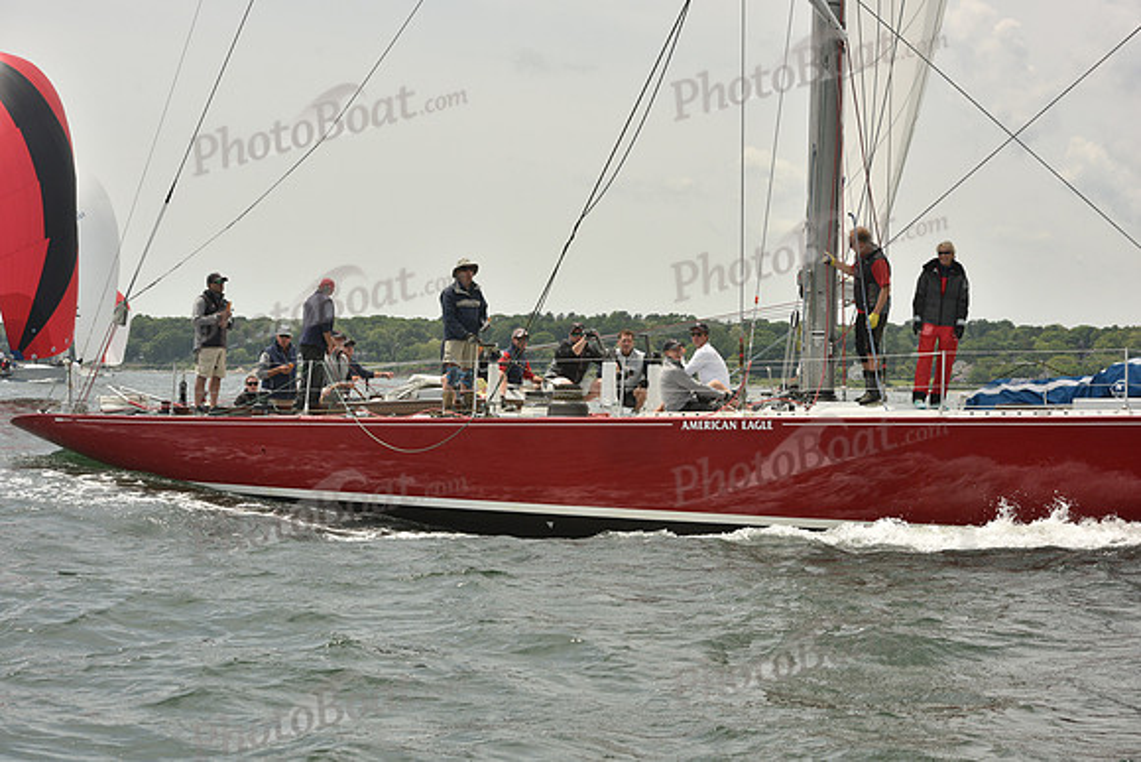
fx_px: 2219
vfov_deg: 19.5
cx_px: 570
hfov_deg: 28.8
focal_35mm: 70
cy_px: 381
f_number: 10
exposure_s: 1/1000
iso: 400
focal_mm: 70
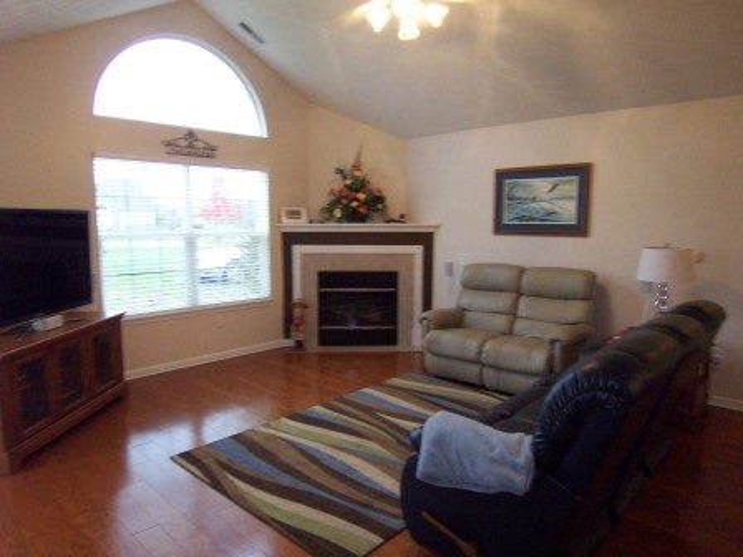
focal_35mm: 23
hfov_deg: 73.9
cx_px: 372
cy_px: 278
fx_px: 494
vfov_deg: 58.9
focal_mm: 3.8
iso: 200
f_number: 2.8
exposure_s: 1/30
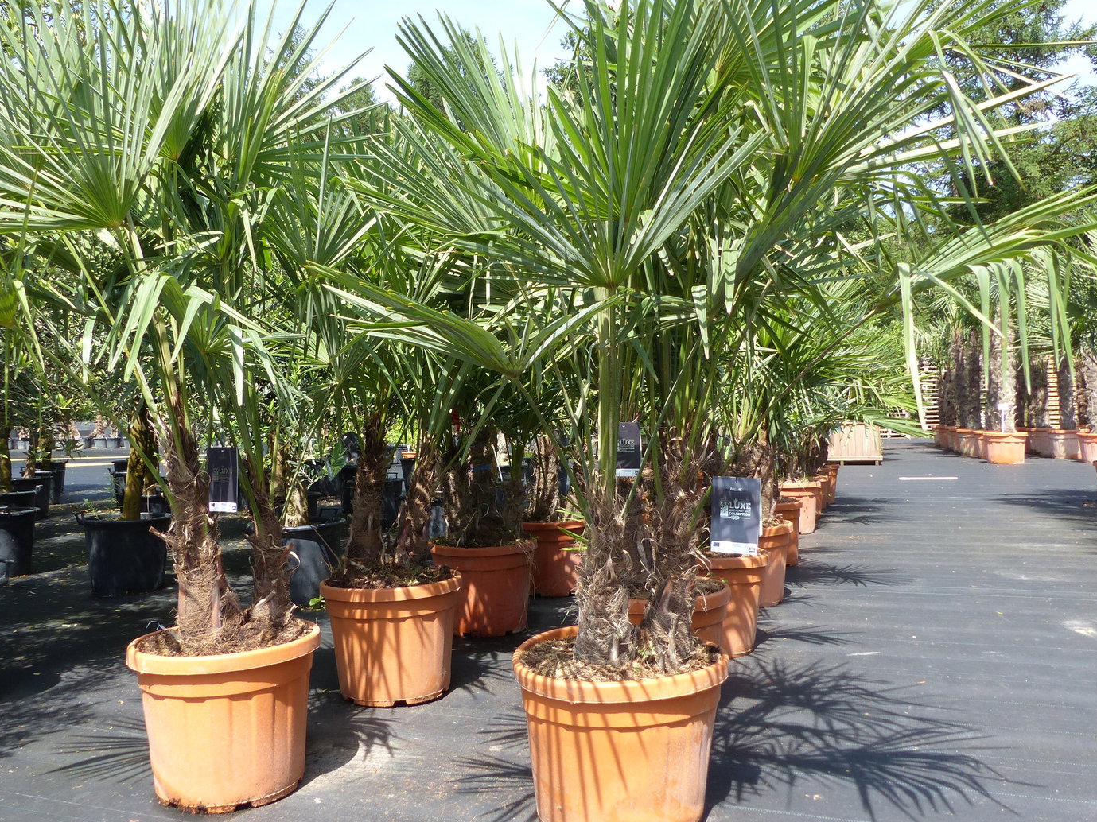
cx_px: 477
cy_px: 390
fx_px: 919
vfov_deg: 48.2
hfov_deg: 61.4
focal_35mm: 29
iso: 100
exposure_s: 1/250
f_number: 4
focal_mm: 4.5
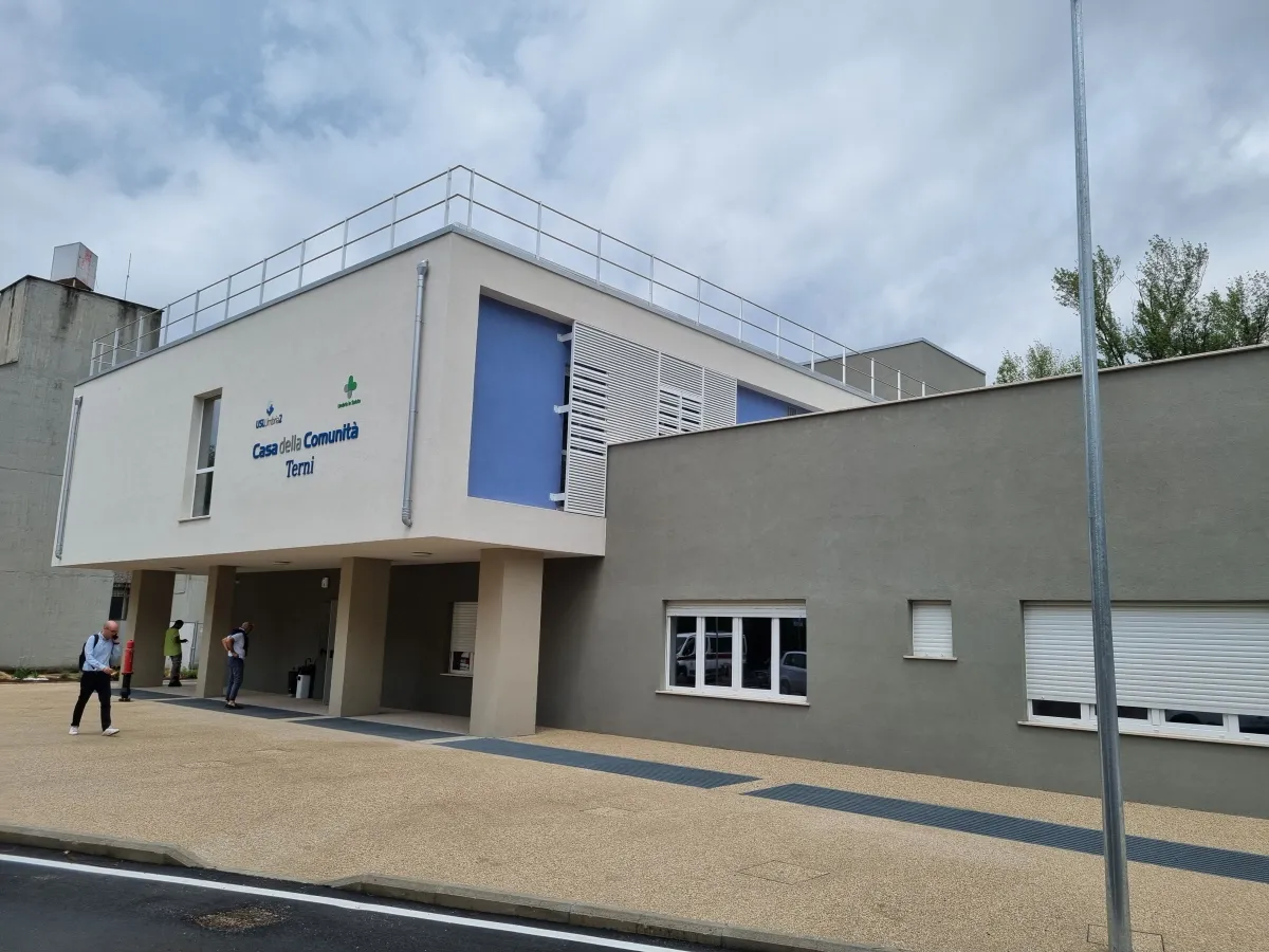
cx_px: 634
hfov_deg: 67.3
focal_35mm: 26
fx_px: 953
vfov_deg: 53.1
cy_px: 476
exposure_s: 1/5216
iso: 50
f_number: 1.8
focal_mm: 5.4
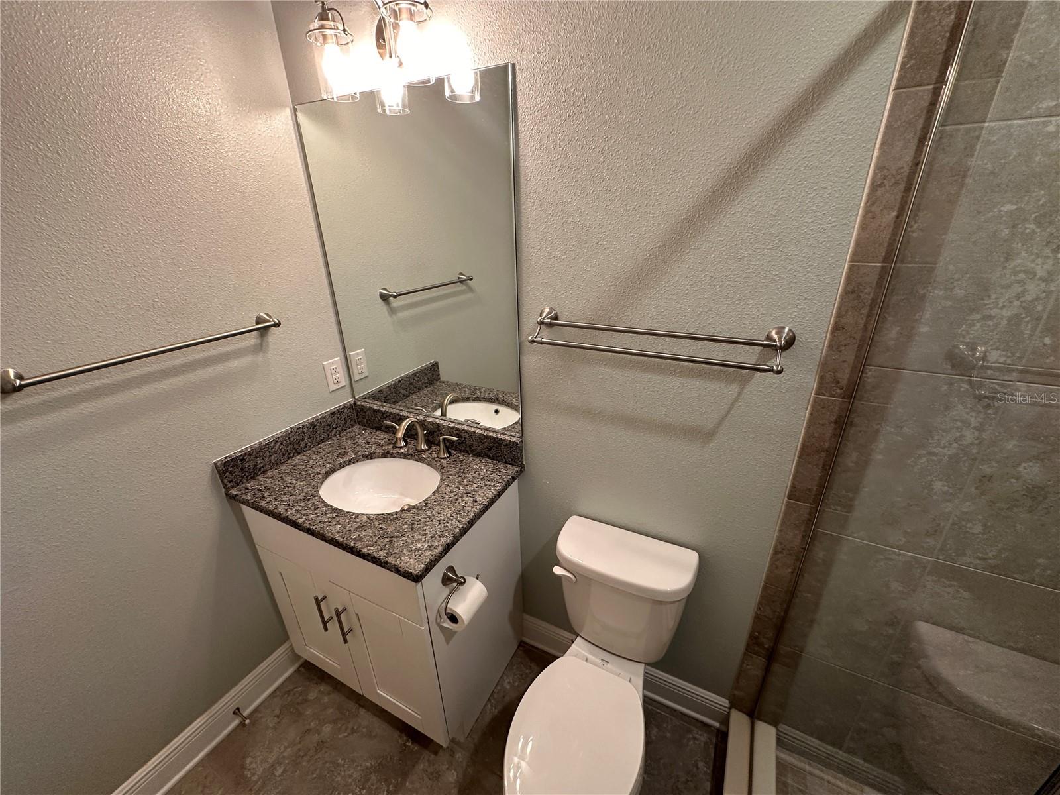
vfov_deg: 85.7
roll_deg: +1.0
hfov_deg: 102.1
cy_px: 398
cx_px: 530
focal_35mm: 14
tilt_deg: -23.3
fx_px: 429
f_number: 2.2
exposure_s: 1/60
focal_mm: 2.22
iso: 160
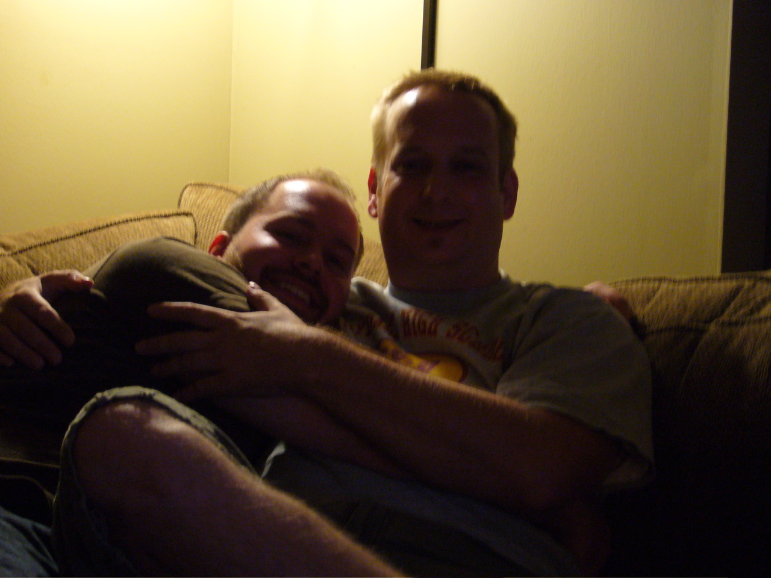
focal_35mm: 79
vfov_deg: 18.7
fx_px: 1760
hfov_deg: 24.7
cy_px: 289
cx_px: 386
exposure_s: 1/8
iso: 200
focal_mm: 13
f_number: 4.3
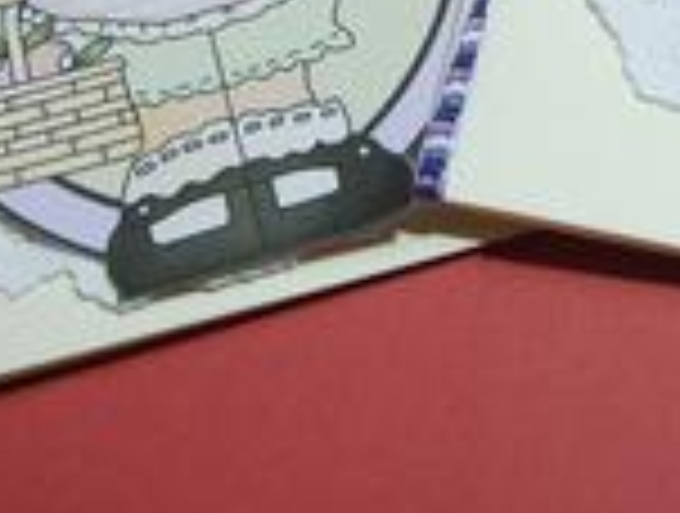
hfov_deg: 18.7
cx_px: 554
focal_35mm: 104
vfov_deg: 13.9
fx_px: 2048
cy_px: -94
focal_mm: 5.8
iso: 50
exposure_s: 1/180
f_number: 7.1
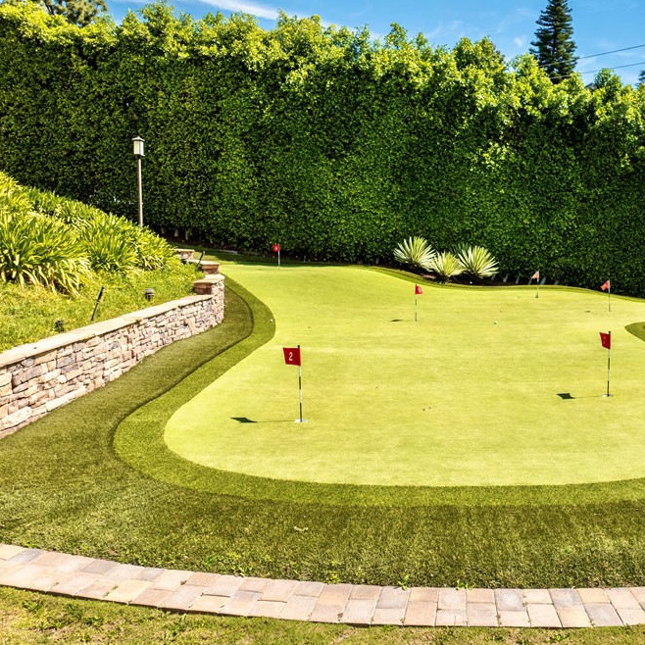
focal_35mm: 33
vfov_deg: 49.6
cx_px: 469
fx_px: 696
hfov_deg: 48.2
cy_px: 286
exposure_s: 1/240
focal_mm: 12.29
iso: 150
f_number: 2.8
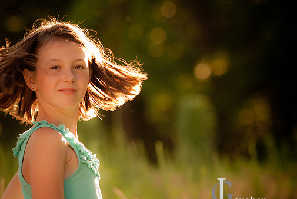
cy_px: 108
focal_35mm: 233
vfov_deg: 5.9
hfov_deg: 8.8
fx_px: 1921
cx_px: 130
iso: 200
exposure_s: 1/200
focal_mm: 135
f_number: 3.2
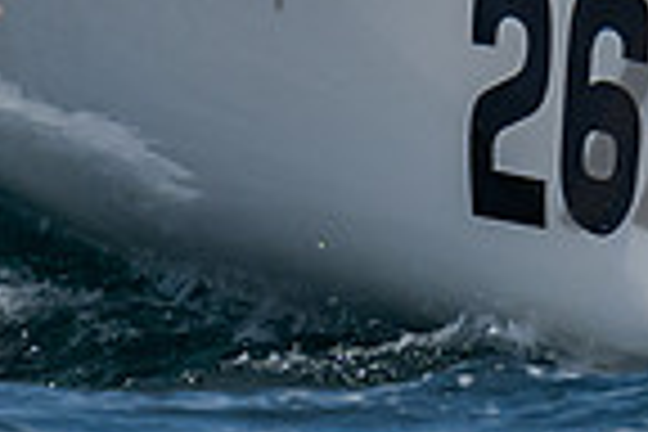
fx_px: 46130
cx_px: 222
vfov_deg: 0.5
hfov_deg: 0.8
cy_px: -144
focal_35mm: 2563
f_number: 6.3
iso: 400
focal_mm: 330
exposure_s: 1/2500
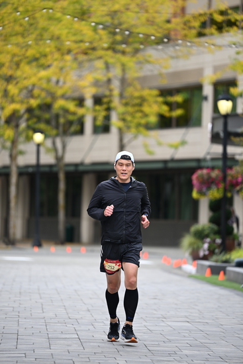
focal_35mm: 195
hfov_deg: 7.0
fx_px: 1973
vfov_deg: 10.5
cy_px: 182
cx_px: 122
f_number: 2.8
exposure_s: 1/2500
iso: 640
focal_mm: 195
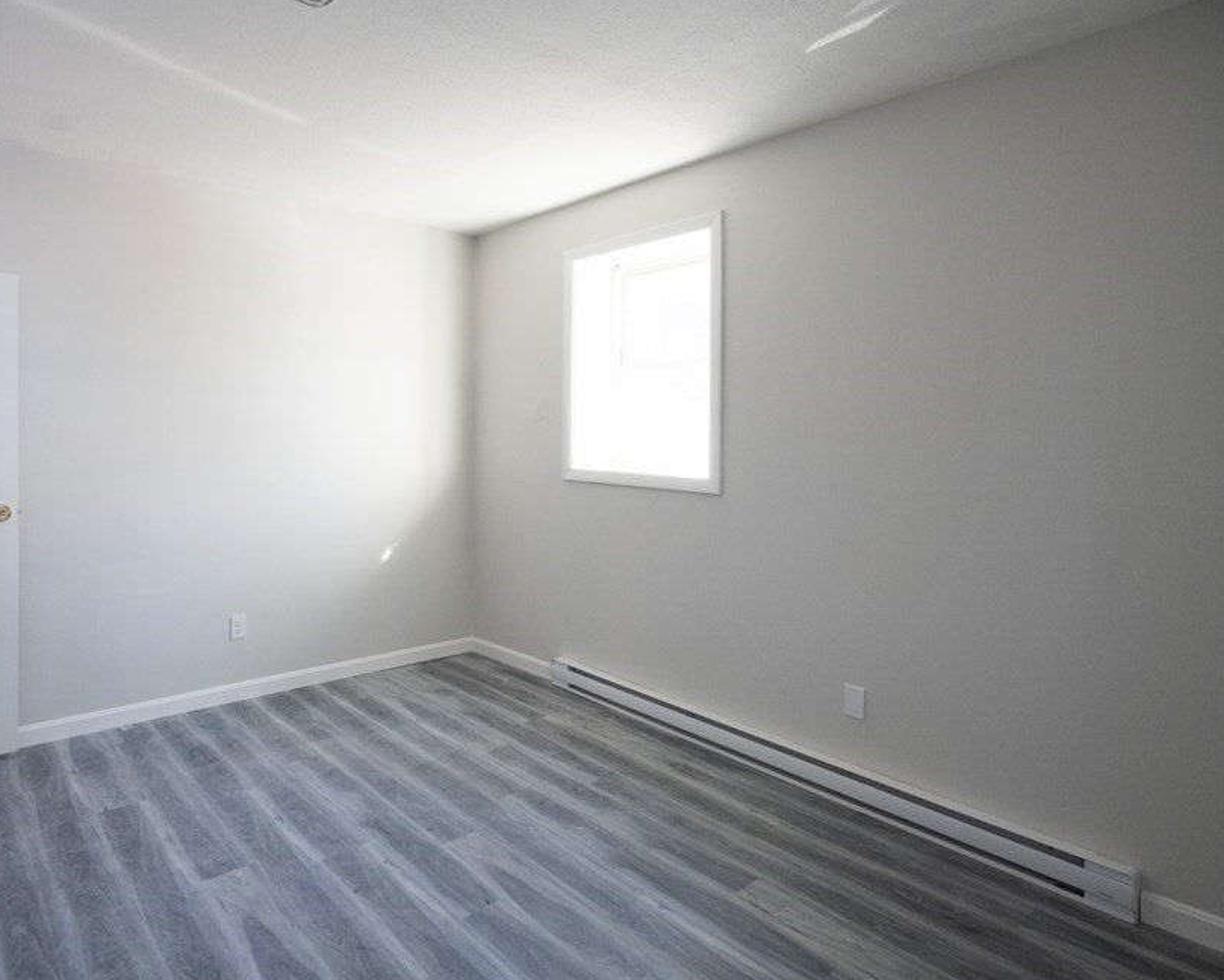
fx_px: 689
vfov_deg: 70.9
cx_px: 464
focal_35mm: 19
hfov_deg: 81.8
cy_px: 507
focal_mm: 16
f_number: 4
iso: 2000
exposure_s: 1/160
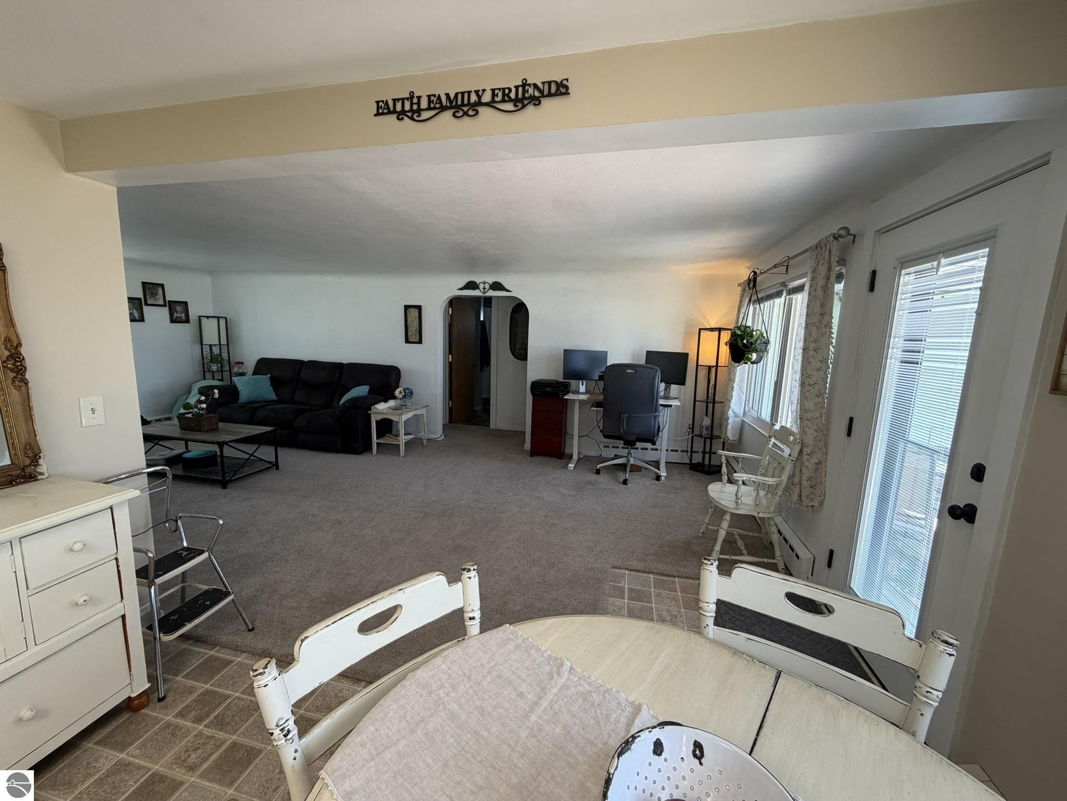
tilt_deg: -9.2
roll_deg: -1.5
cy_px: 400
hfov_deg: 102.1
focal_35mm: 14
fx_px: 432
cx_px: 534
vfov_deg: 85.7
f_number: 2.2
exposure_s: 1/120
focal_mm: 2.22
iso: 200
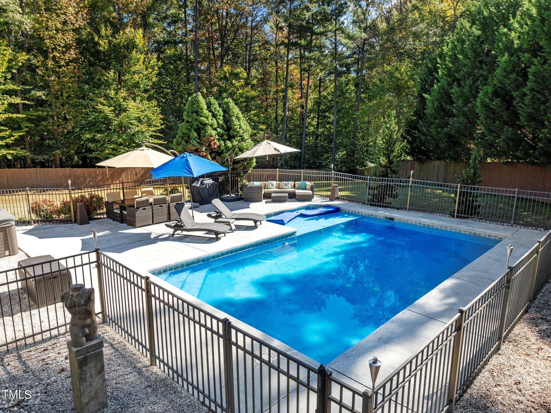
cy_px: 206
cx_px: 276
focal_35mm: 24
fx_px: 382
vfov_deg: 56.8
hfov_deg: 71.6
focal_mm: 12.29
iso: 150
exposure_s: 1/400
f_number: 2.8
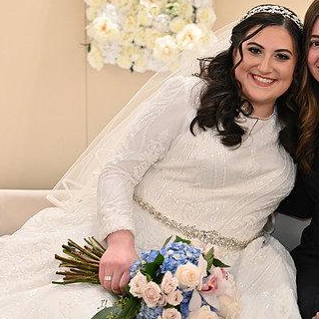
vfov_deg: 22.5
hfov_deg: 22.1
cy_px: 133
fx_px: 803
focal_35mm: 77
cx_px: 267
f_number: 4
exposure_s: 1/100
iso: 3200
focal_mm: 50
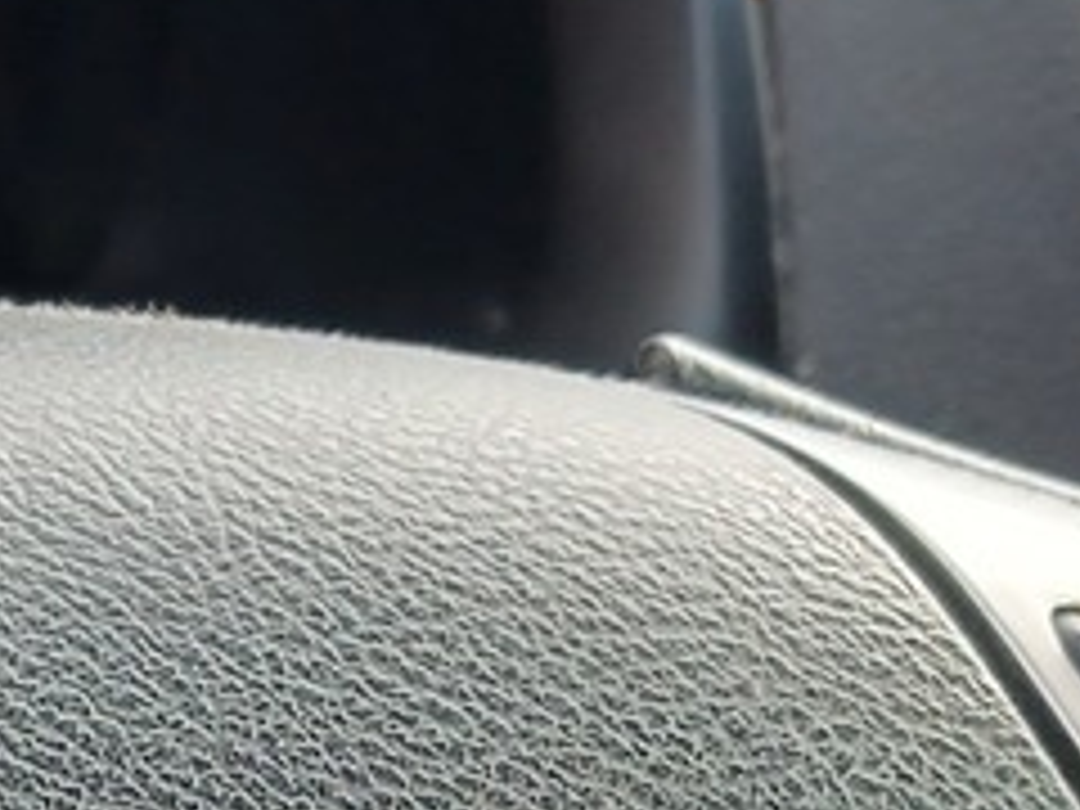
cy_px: 1426
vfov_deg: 8.8
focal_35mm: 162
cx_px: -441
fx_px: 5054
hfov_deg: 11.8
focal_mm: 3.98
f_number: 1.8
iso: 64
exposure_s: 1/50
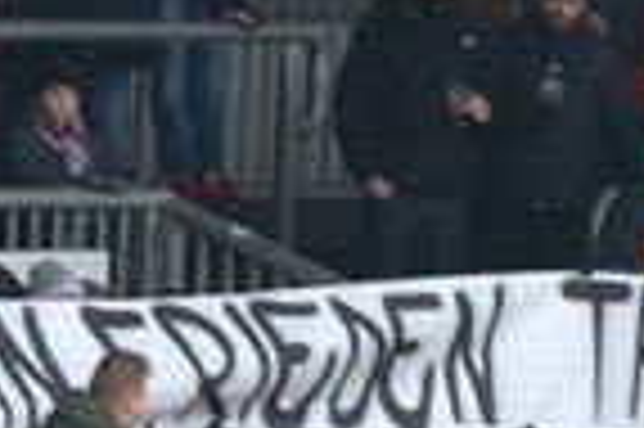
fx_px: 21388
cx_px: 621
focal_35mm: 1197
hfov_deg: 1.7
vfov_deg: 1.1
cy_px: 622
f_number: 7.1
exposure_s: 1/160
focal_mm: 200
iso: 250
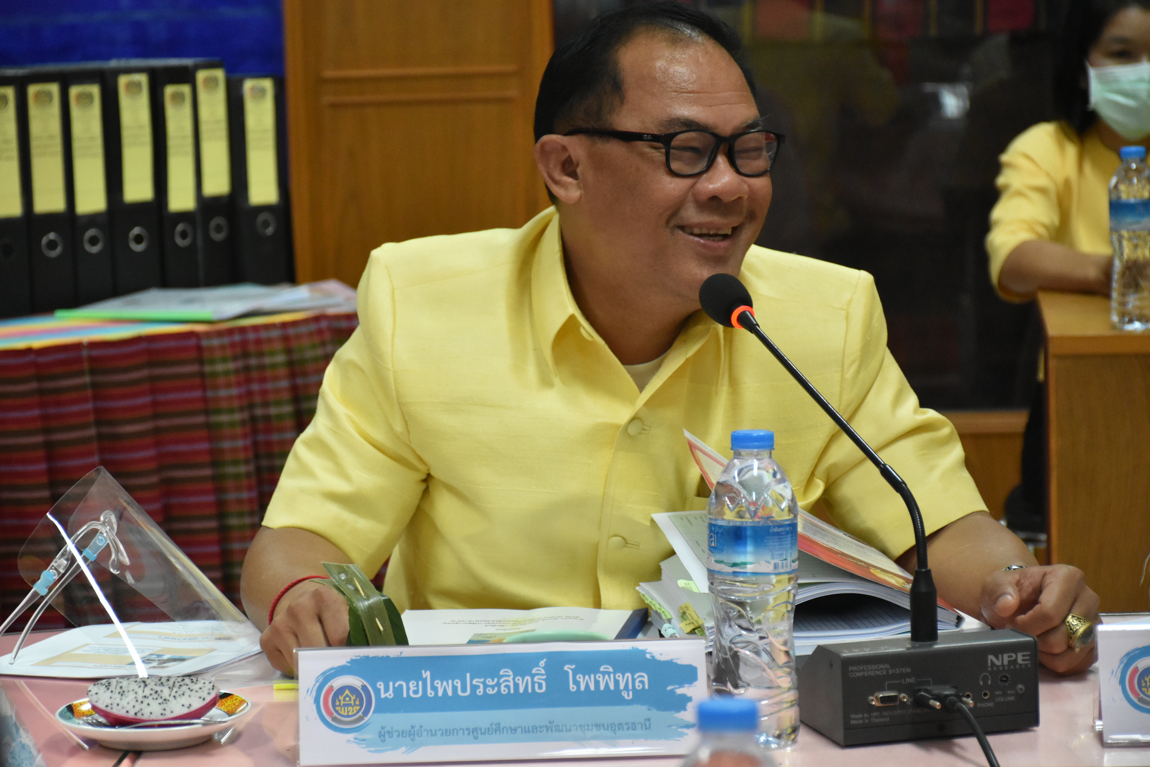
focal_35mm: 120
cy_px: 384
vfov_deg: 11.4
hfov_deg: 17.1
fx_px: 3833
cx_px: 575
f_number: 5.3
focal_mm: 80
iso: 3200
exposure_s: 1/200
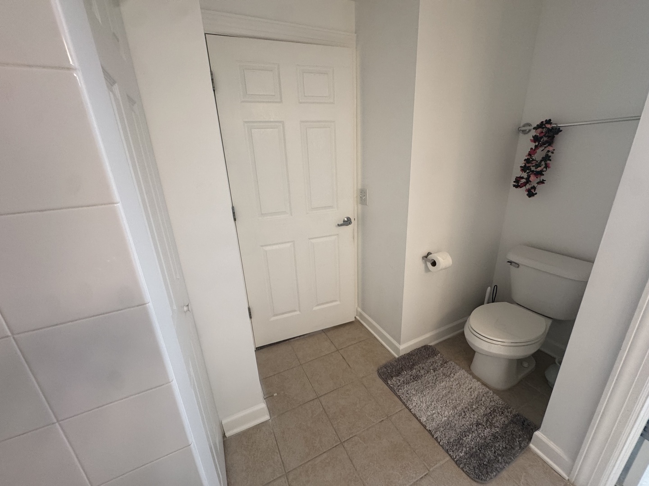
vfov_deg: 85.7
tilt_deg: -18.9
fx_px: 262
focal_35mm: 14
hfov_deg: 102.1
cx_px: 324
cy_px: 243
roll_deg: +3.1
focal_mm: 2.22
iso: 200
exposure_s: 1/60
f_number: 2.2
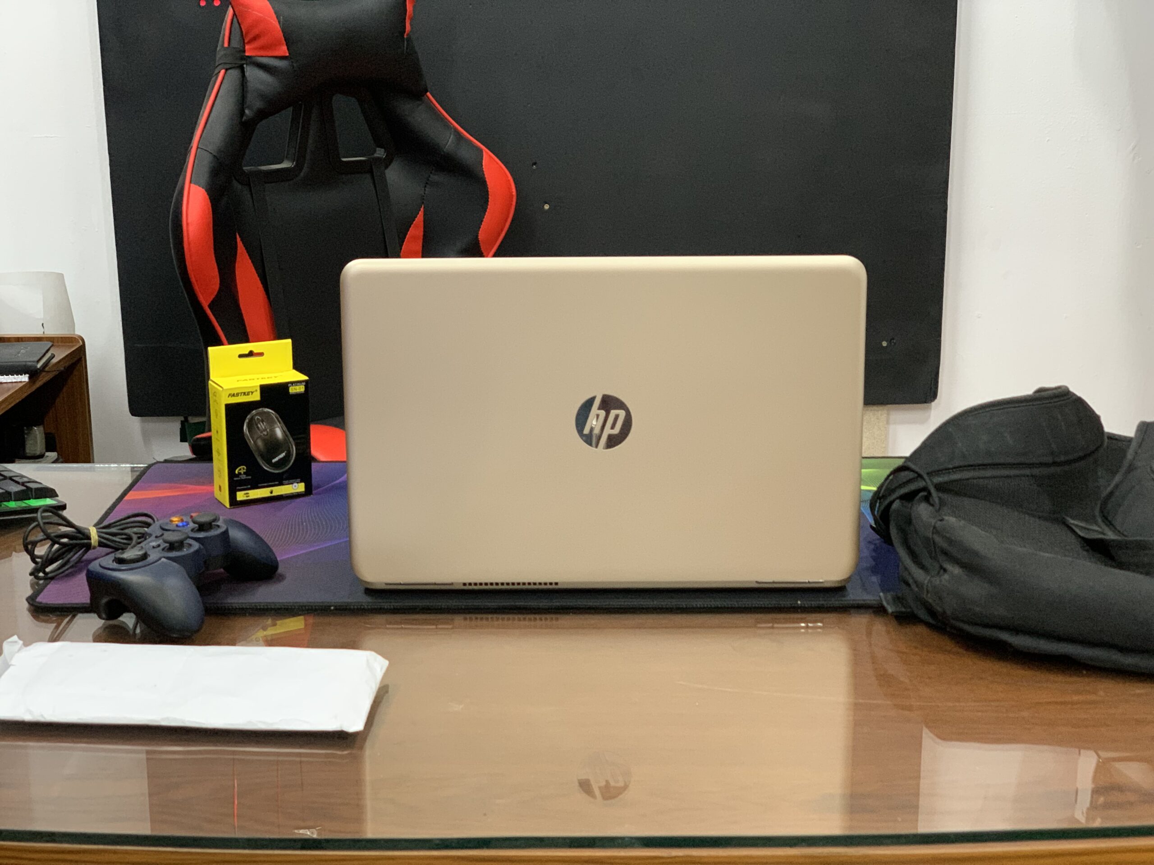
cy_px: 432
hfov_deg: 36.8
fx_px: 1734
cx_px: 577
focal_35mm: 52
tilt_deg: -14.5
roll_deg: +0.4
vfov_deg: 28.0
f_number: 2.4
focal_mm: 6
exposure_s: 1/60
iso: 320
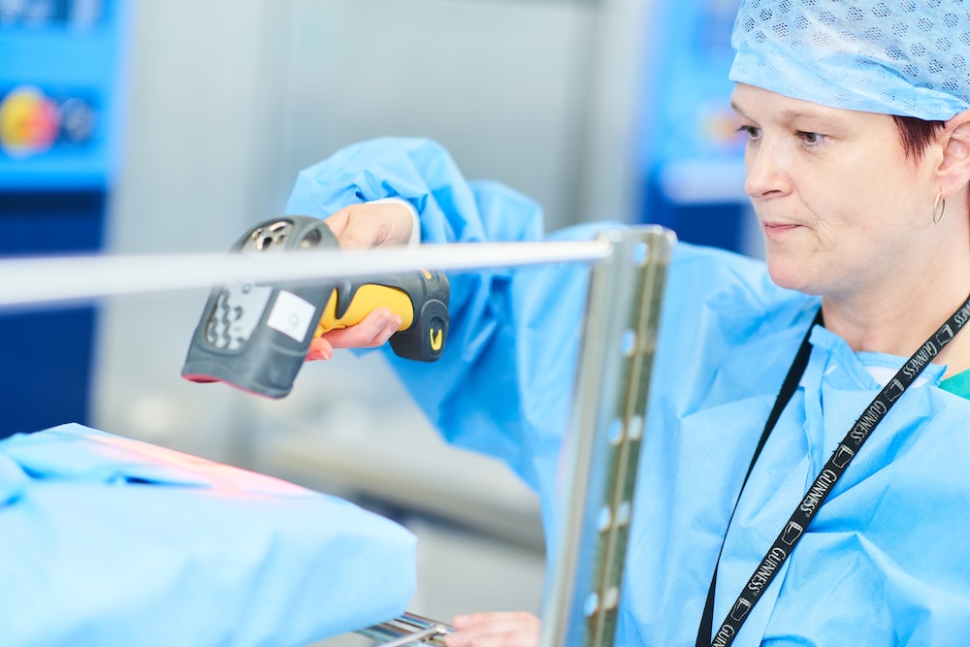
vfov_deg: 16.1
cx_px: 485
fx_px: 2290
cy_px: 324
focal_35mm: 85
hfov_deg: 23.9
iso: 160
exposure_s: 1/100
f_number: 1.8
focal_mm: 85
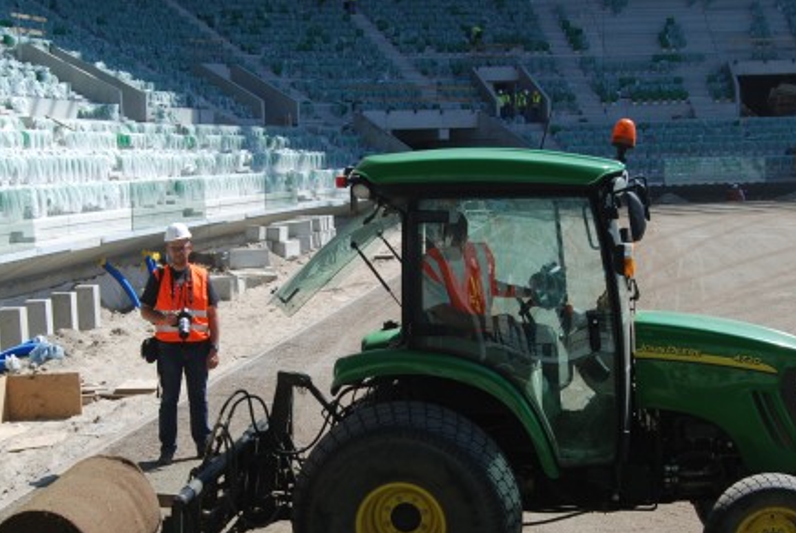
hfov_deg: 26.3
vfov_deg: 17.7
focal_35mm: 77
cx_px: 369
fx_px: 1705
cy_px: 358
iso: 100
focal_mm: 28
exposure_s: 1/200
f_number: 7.1
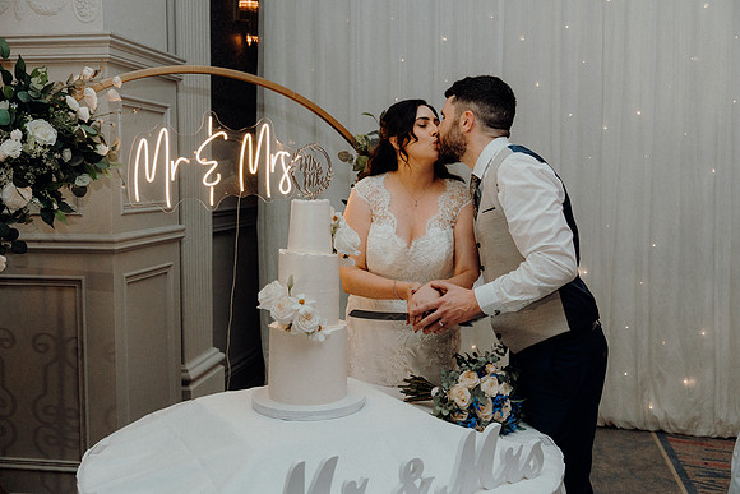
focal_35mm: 37
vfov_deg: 36.0
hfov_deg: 51.9
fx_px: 761
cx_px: 370
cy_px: 247
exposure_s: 1/200
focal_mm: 37
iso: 2500
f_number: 3.5
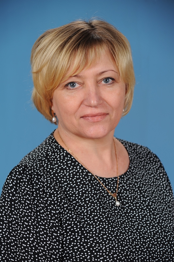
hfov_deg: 11.8
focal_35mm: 116
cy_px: 131
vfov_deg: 17.7
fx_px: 842
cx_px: 87
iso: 160
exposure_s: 1/100
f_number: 5
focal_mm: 116
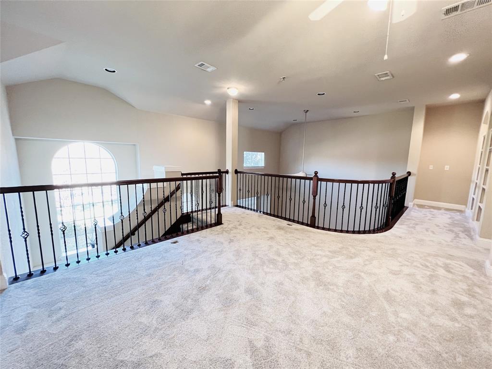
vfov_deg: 89.9
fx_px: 185
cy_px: 184
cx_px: 246
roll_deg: -1.4
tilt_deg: -8.5
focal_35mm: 13
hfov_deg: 106.2
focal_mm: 1.57
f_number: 1.8
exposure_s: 1/60
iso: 320
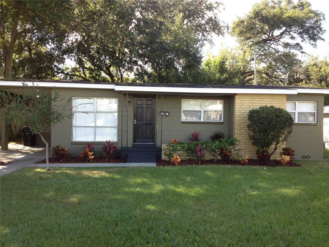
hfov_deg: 52.6
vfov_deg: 40.7
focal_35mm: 35
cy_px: 124
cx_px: 164
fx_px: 333
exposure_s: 1/241
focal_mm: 4.28
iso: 64
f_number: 2.4
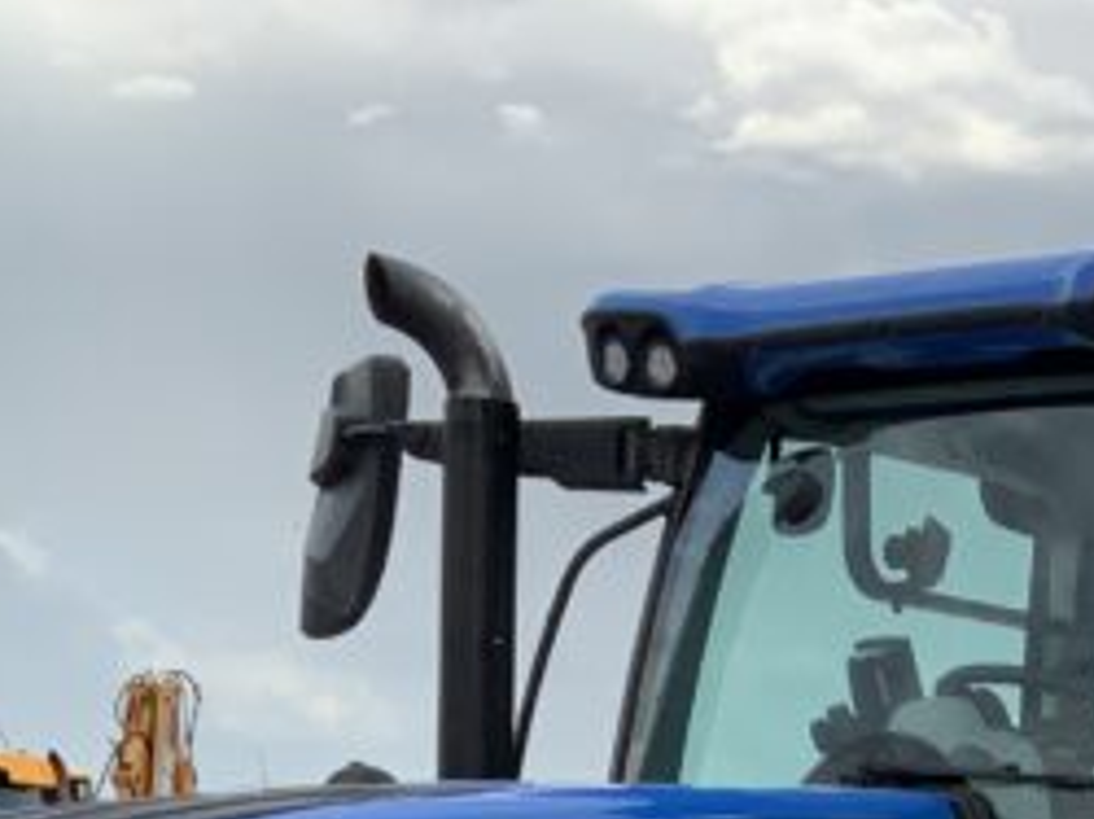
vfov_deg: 11.7
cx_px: 1041
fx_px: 3757
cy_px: 1327
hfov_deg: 16.3
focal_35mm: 119
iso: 16
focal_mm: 3
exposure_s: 1/556
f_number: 1.8
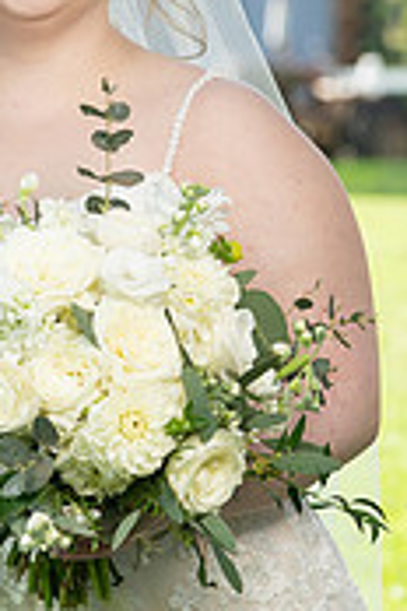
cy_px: 82
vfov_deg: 5.4
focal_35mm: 378
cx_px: -129
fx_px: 6410
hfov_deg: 3.6
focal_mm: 108
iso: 200
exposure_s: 1/200
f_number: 5.6
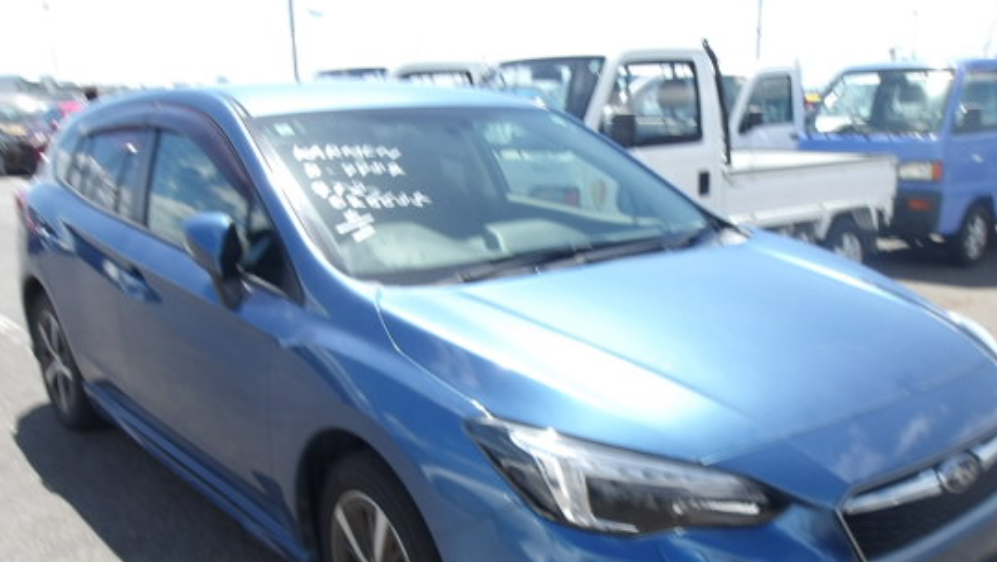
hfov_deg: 56.4
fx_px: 926
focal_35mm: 35
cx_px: 562
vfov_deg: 33.2
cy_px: 408
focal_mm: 4.9
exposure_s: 1/60
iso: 100
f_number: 10.4
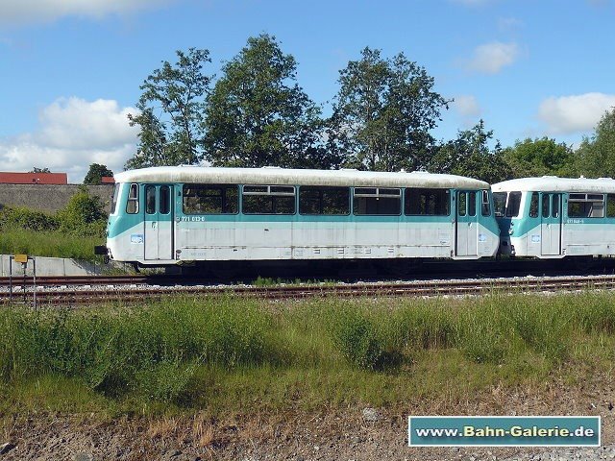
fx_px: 640
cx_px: 308
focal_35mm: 36
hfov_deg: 51.4
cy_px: 230
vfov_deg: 39.7
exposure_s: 1/400
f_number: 5.6
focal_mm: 6
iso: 100
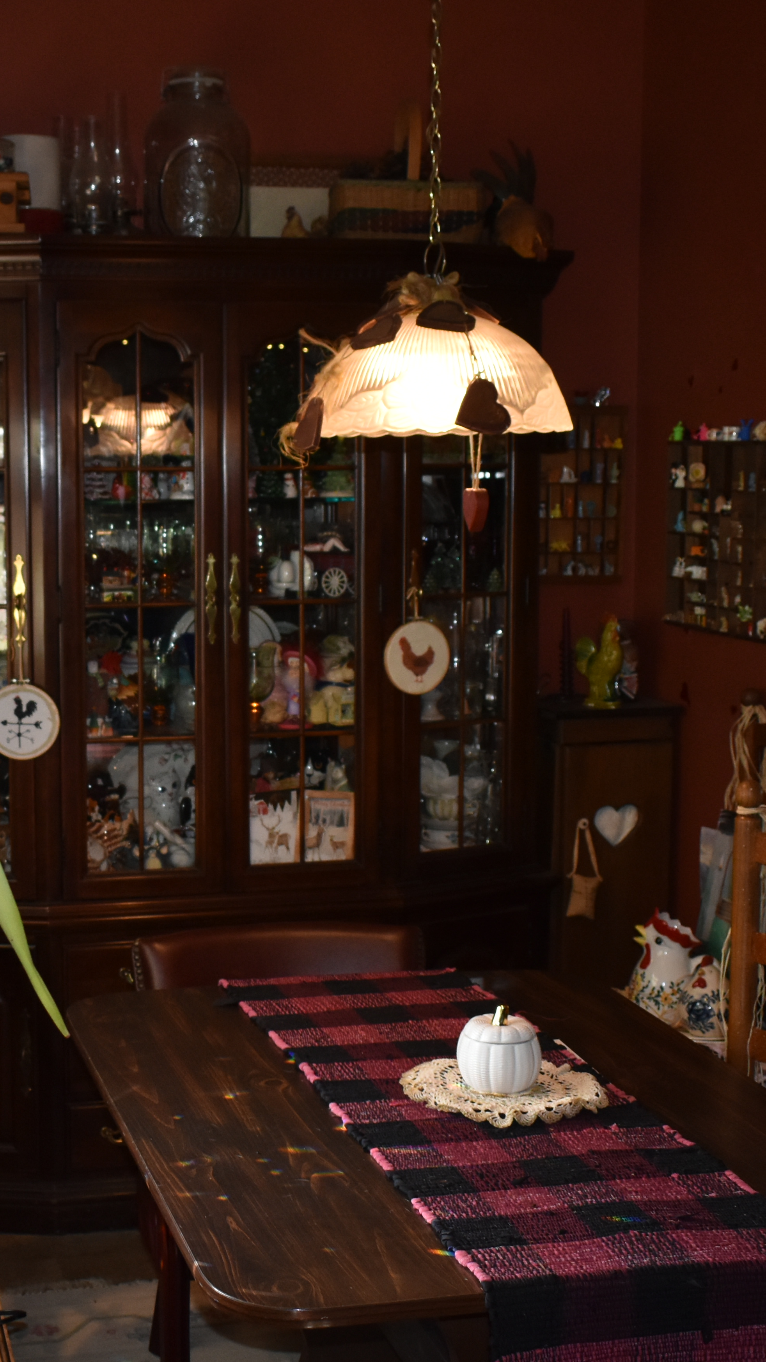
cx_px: 151
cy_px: 676
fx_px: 1950
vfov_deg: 38.5
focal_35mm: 54
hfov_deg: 21.9
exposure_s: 1/200
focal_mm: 20
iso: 900
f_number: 3.5
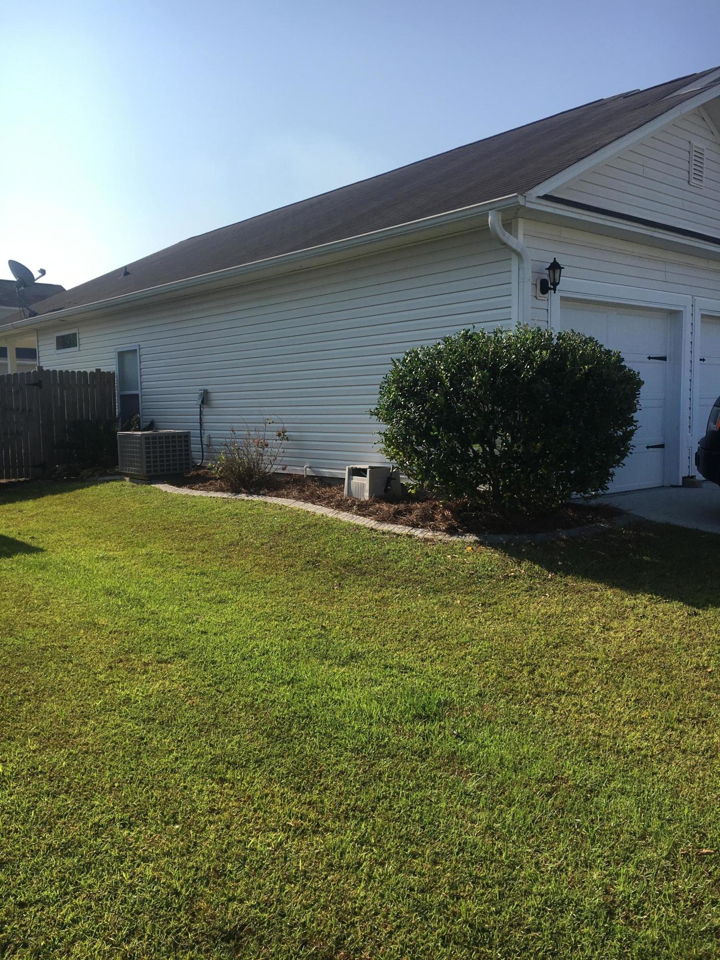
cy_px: 480
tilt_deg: -5.0
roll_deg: +0.5
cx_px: 360
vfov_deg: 61.7
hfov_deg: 48.2
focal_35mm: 29
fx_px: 804
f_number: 2.2
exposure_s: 1/1709
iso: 25
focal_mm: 4.15
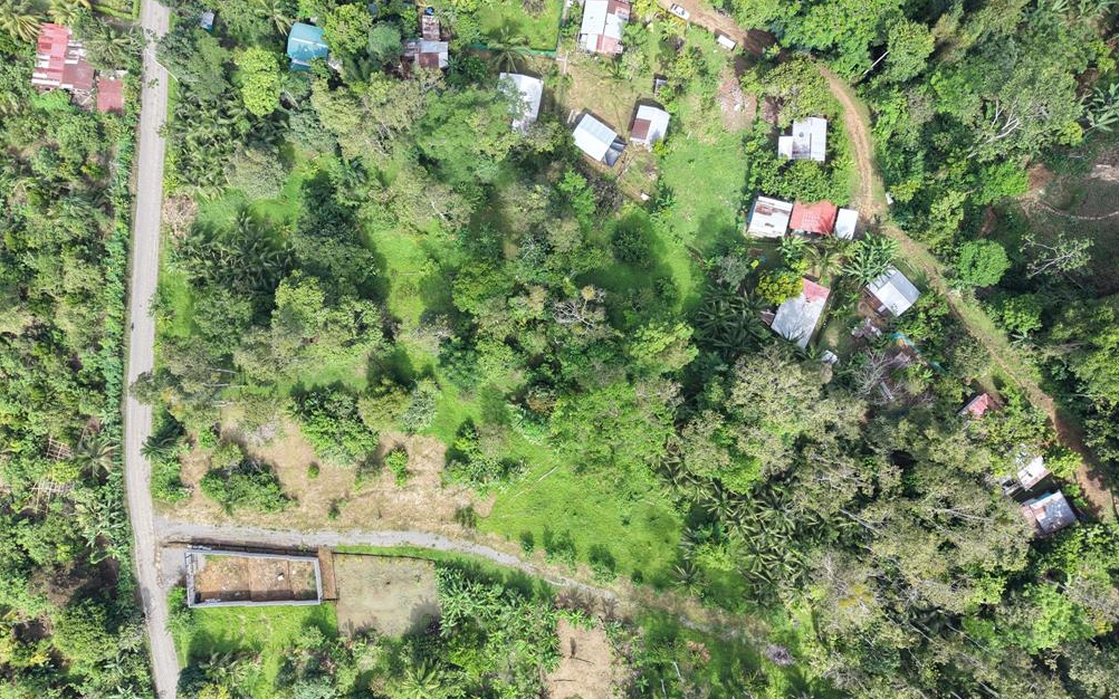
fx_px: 793
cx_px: 552
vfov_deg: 47.6
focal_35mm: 26
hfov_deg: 70.4
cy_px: 347
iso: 160
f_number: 1.8
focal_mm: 8.67
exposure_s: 1/1000
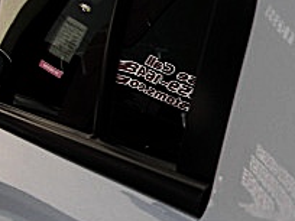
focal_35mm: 113
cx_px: 416
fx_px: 963
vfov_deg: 12.9
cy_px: 228
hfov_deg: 16.2
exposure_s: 1/1000
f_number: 2.8
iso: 50
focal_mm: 6.3
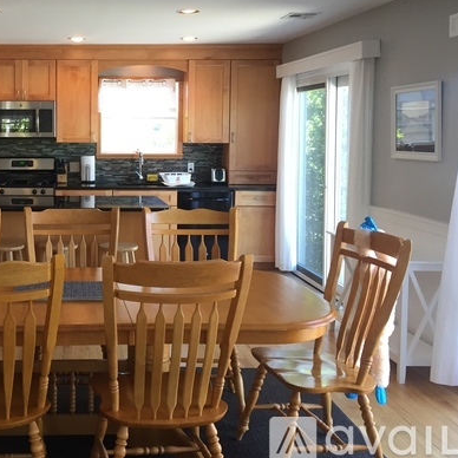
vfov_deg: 38.1
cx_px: 67
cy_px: 169
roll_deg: -0.4
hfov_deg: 36.5
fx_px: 659
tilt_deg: -2.9
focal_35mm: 44
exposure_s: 1/30
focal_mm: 4.15
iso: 40
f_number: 2.2
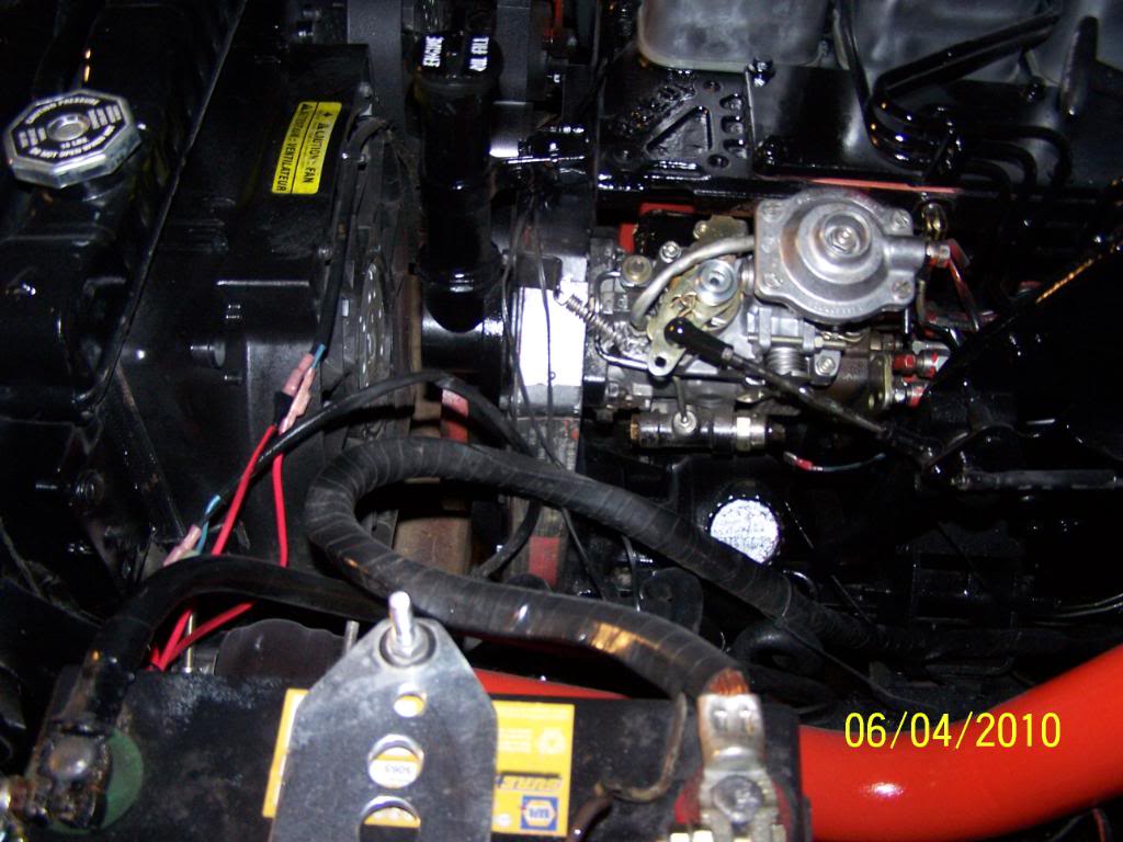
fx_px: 1233
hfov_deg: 49.0
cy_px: 421
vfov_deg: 37.7
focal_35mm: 38
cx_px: 562
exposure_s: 1/60
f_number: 2.8
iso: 140
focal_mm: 6.3
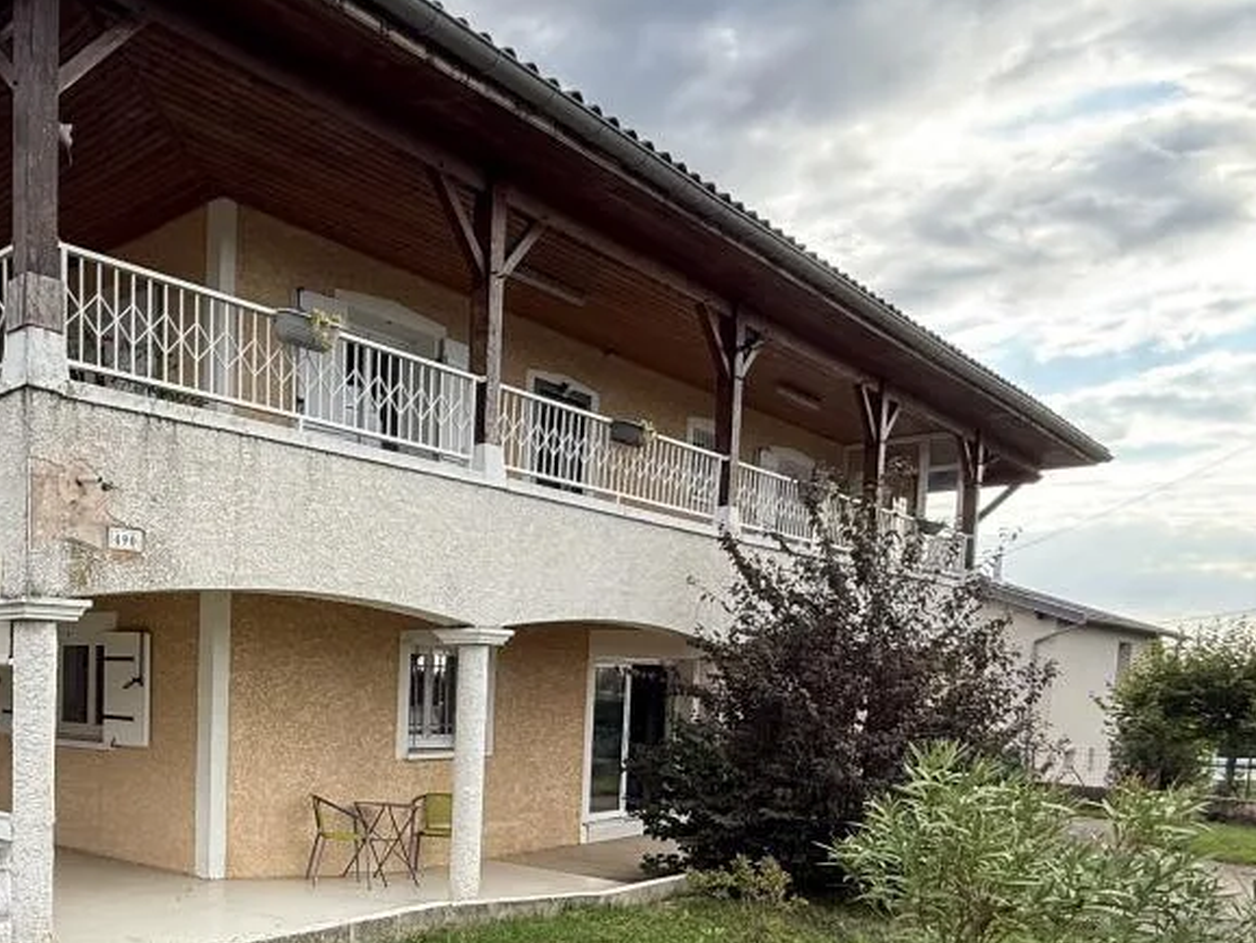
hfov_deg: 53.6
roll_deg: -0.8
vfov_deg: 43.0
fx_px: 1125
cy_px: 776
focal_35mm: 31
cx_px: 217
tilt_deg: -4.5
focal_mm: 2.22
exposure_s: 1/328
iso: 50
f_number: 2.2
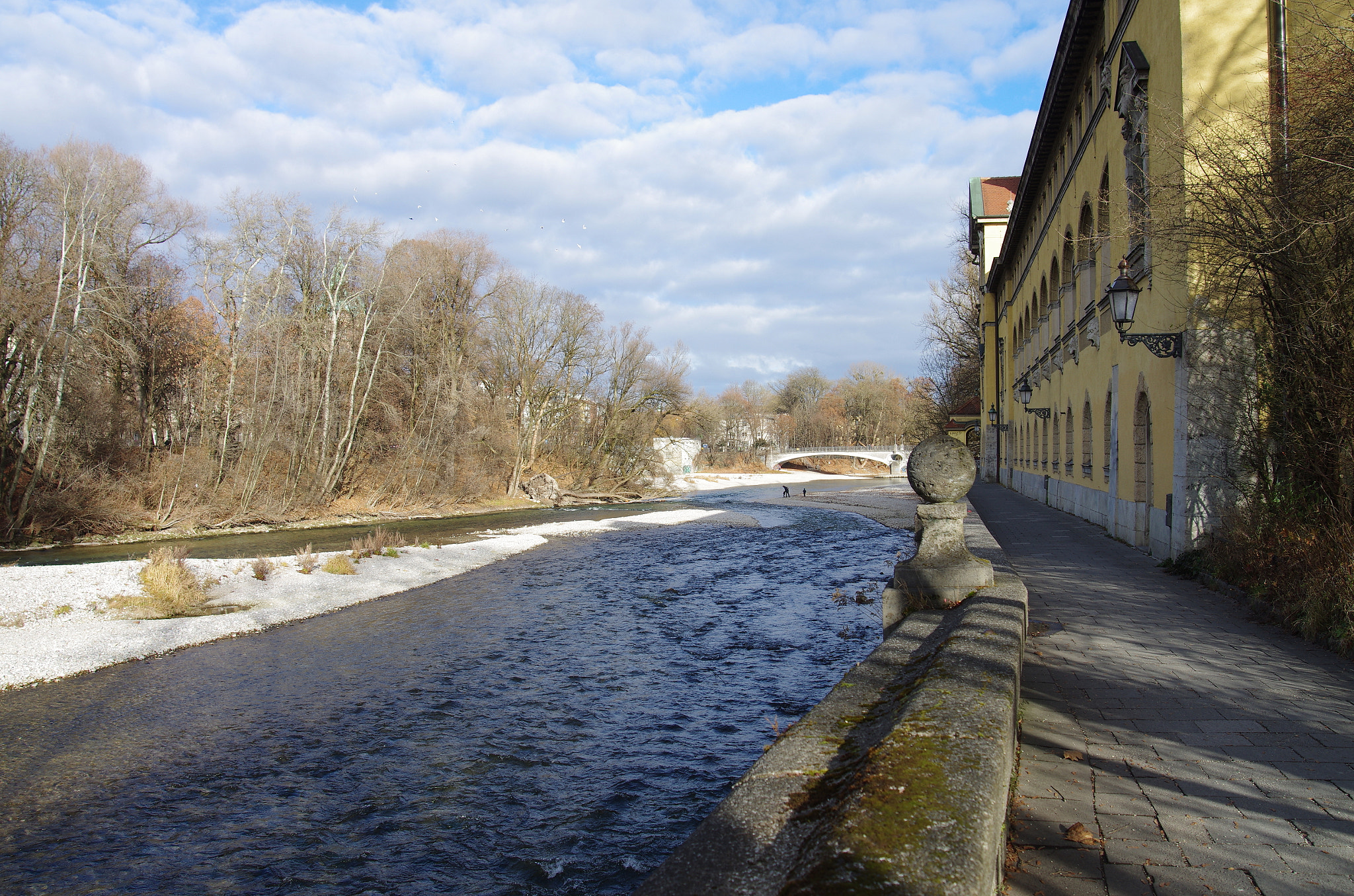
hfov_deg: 62.0
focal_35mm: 30
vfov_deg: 43.4
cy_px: 448
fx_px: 1126
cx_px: 677
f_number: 5.6
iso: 100
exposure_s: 1/250
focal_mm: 20
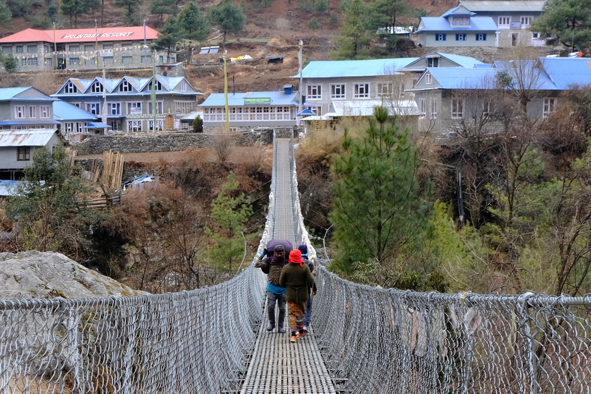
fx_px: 575
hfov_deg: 54.4
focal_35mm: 35
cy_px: 197
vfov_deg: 37.9
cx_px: 296
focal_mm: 23
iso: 400
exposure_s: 1/56
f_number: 5.6
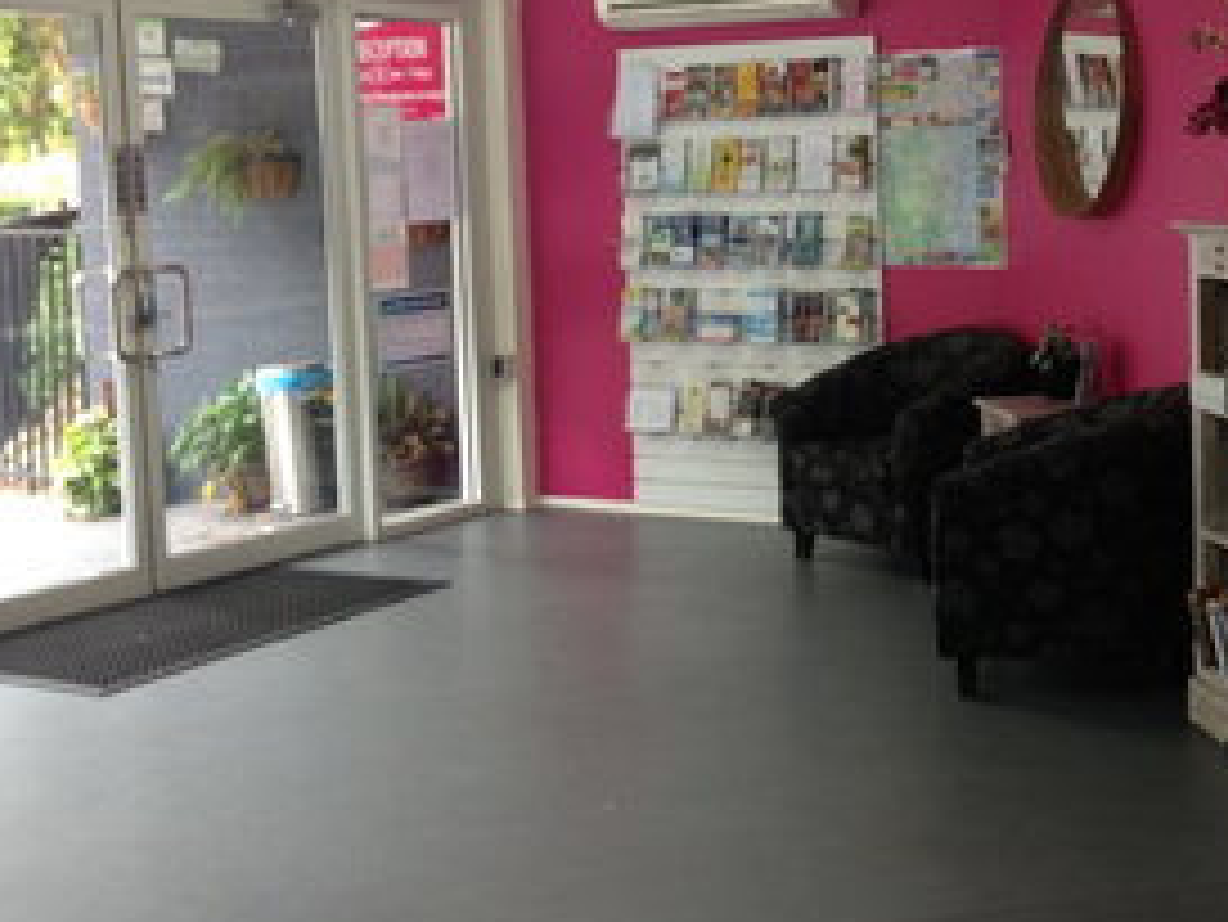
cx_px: 855
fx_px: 2058
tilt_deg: -3.1
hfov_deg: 32.8
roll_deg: +1.4
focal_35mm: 58
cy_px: 288
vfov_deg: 25.1
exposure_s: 1/30
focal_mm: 4.12
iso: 50
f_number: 2.4
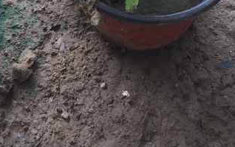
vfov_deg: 11.1
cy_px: -176
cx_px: 157
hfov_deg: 20.1
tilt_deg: -51.8
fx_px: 660
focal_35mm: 103
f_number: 2.2
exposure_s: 1/112
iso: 32
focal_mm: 4.15
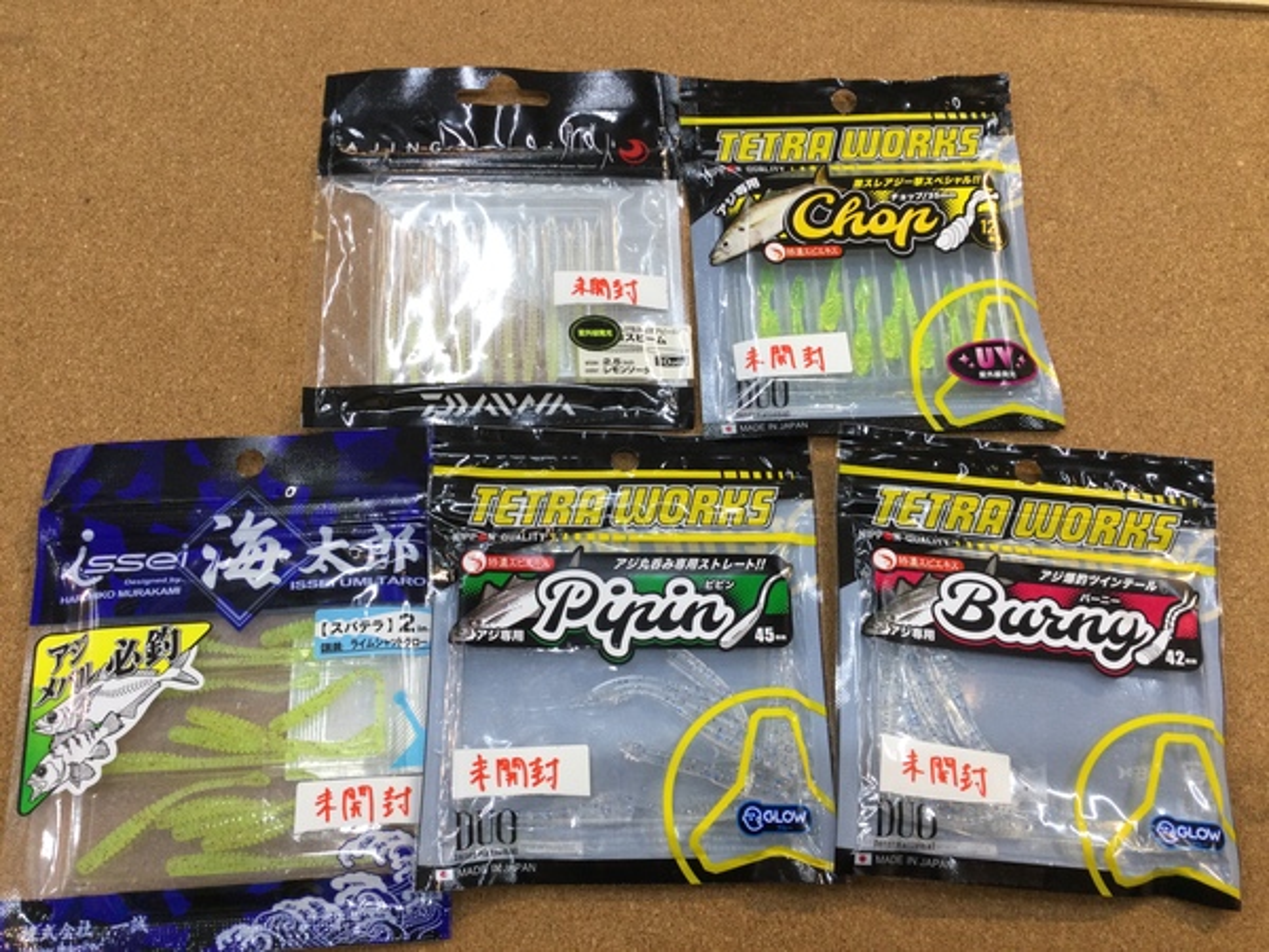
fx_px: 1136
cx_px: 634
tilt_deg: -70.5
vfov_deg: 45.4
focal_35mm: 31
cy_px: 476
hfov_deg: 58.4
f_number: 2.4
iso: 25
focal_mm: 3.3
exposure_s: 1/40
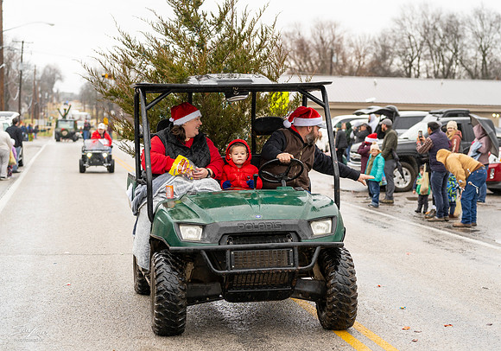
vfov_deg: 19.6
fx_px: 1015
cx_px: 291
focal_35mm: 72
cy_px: 193
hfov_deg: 27.7
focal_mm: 57
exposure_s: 1/640
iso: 400
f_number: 2.8
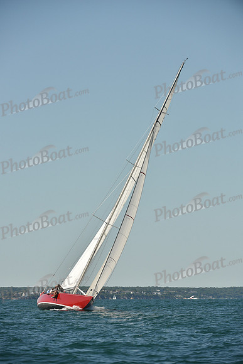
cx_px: 122
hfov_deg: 6.9
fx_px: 2024
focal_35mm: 200
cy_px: 182
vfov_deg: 10.3
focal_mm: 200
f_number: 6.3
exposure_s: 1/2000
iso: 250
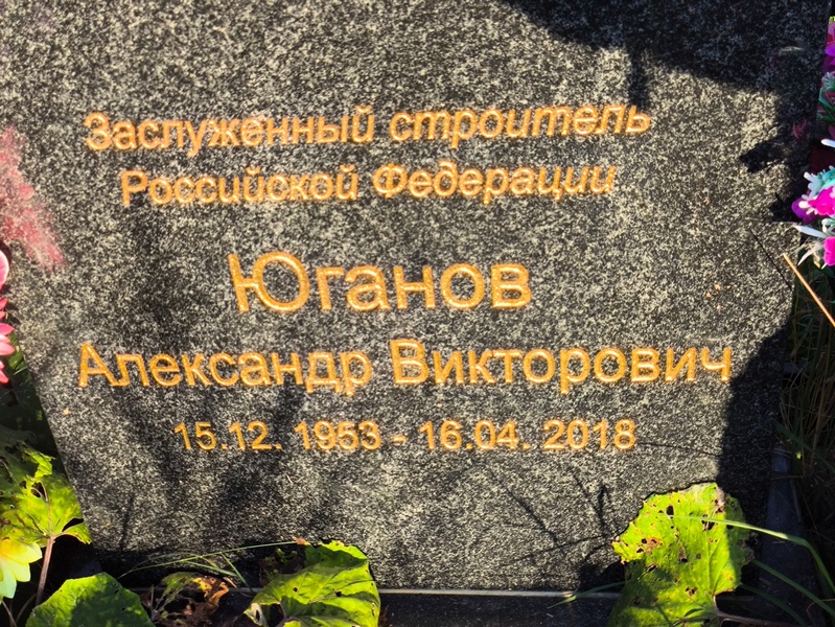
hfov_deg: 38.2
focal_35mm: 50
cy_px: 314
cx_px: 418
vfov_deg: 29.1
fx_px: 1207
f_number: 1.7
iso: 50
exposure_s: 1/463
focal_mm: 4.71
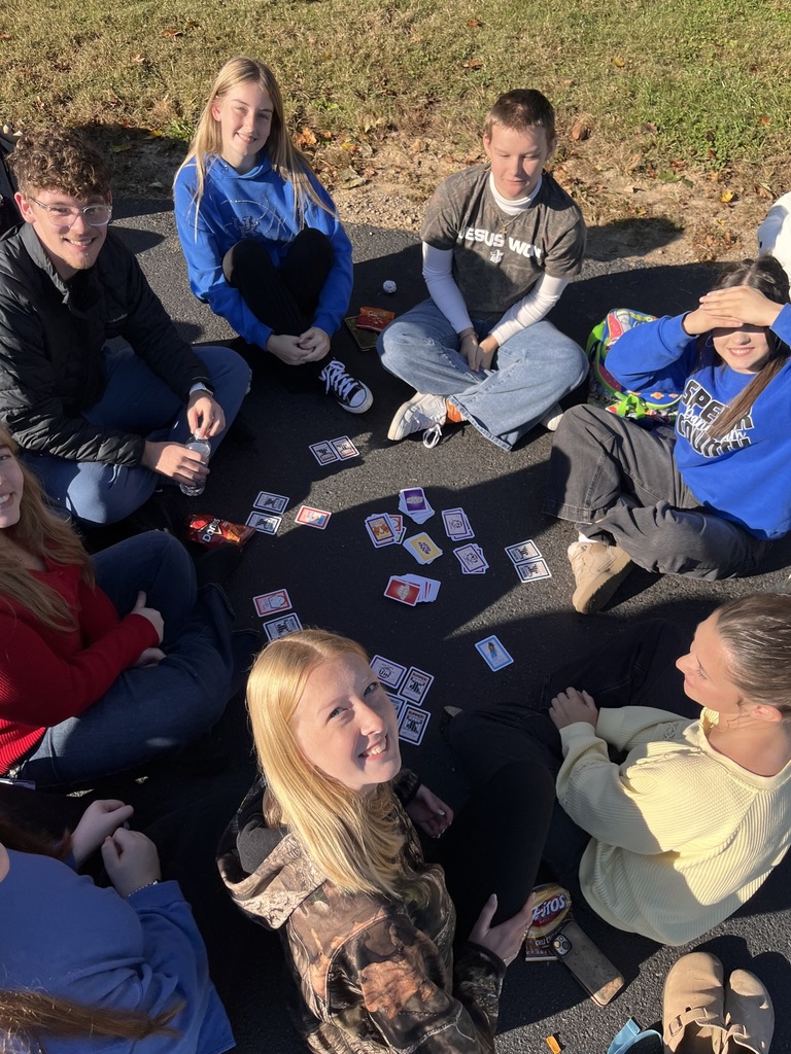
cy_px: 527
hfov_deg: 53.1
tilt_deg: -53.6
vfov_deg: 67.3
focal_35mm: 26
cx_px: 396
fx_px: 792
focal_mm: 5.1
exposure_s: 1/2309
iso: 50
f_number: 1.6
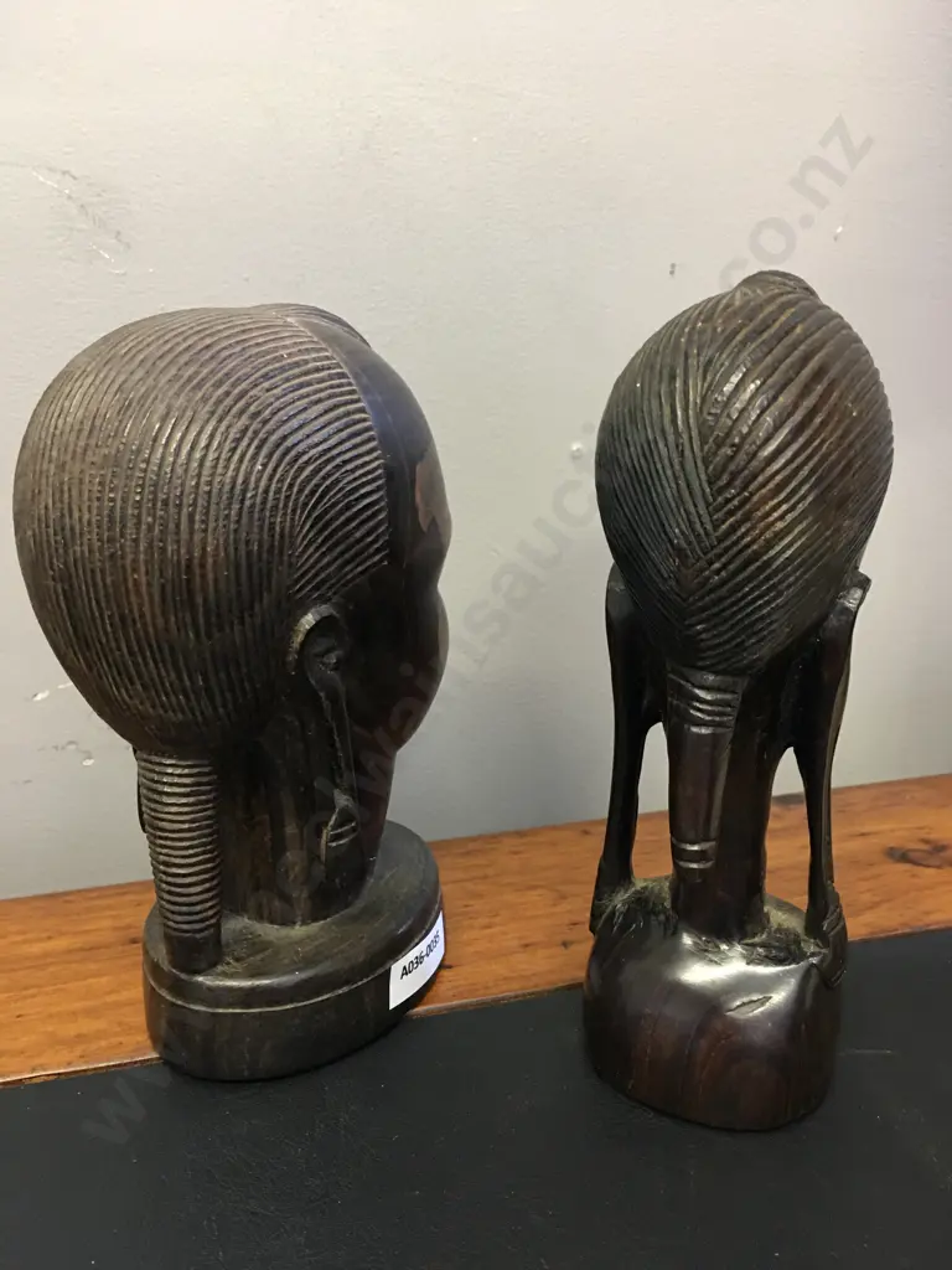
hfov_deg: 48.2
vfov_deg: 61.7
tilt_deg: -18.5
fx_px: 1063
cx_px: 476
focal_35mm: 29
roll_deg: +0.8
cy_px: 635
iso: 80
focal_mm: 4.15
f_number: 2.2
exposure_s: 1/10
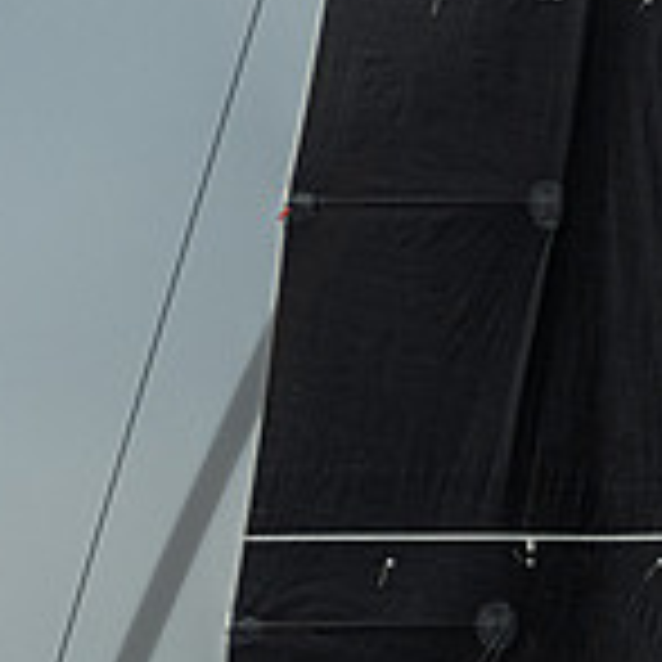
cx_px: 885
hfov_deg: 2.7
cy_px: 864
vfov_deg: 2.7
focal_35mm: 648
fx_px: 14020
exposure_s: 1/2000
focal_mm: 170
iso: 400
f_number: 6.3
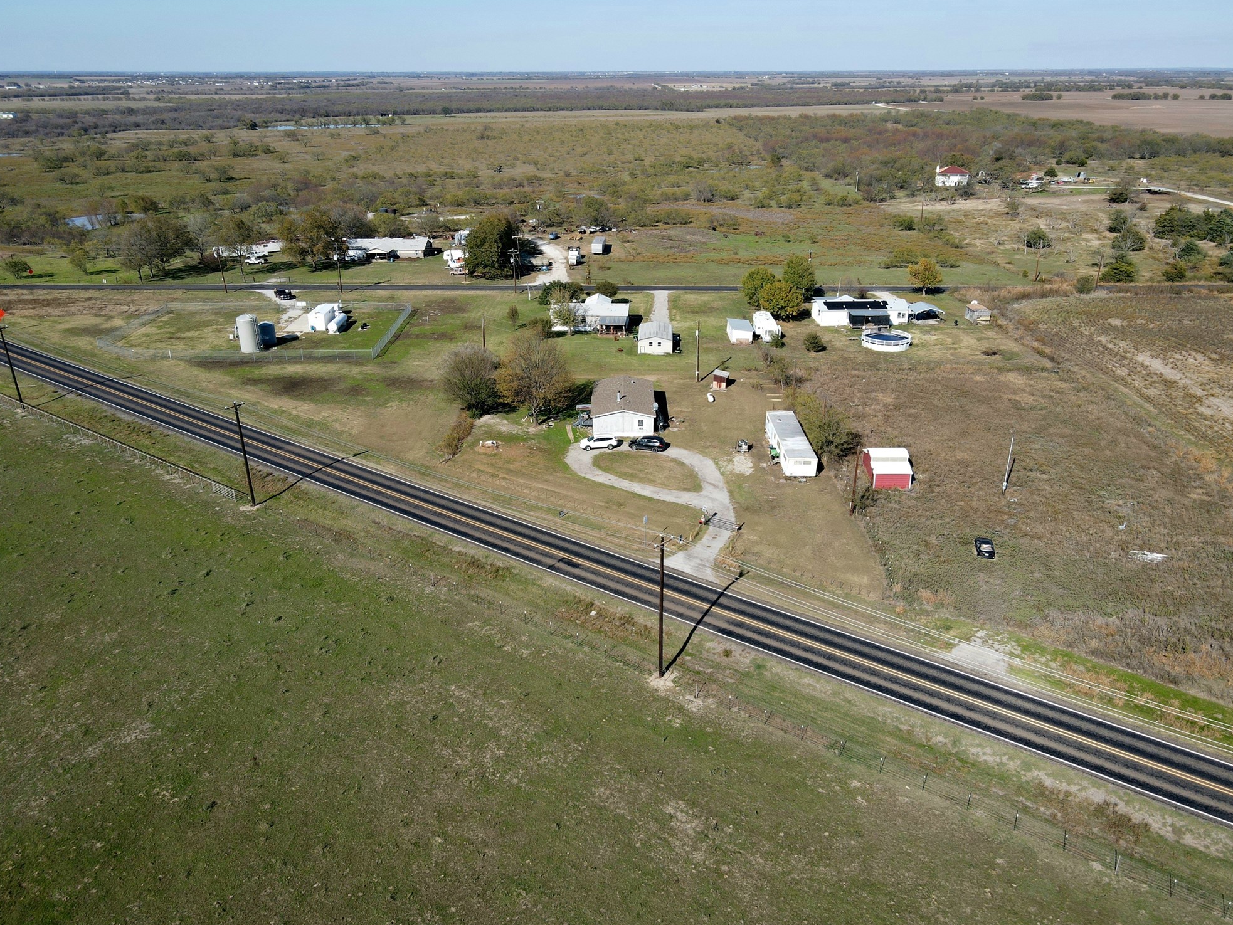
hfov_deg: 69.4
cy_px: 462
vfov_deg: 54.9
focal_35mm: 25
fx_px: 891
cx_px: 616
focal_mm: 4.5
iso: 100
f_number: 2.8
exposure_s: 1/667
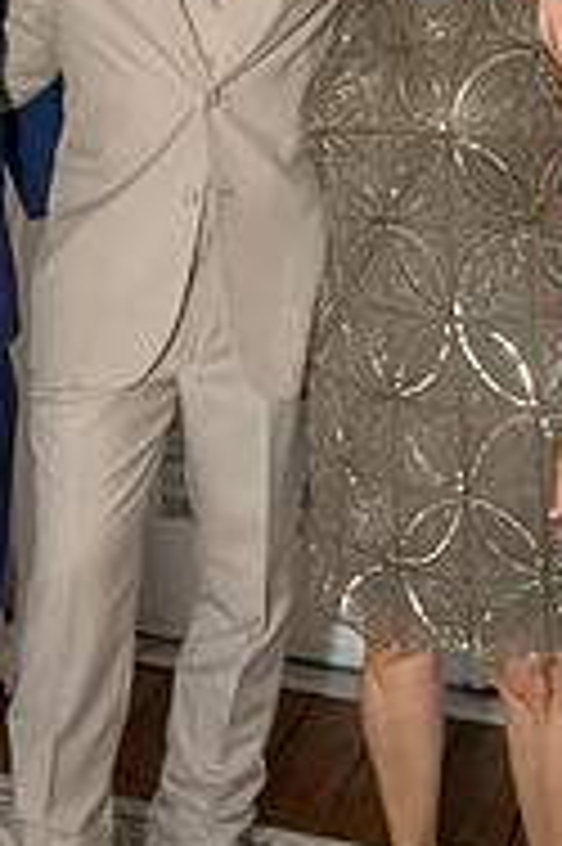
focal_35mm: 67
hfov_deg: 20.2
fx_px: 1572
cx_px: 196
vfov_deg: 29.3
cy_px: 153
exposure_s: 1/100
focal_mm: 28
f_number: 3.2
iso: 200
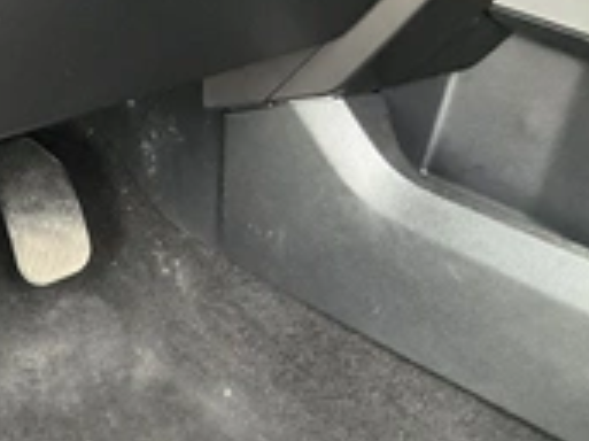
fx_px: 1156
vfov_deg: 20.7
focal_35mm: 68
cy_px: 465
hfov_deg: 26.8
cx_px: -17
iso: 250
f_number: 1.8
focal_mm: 3
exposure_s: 1/60
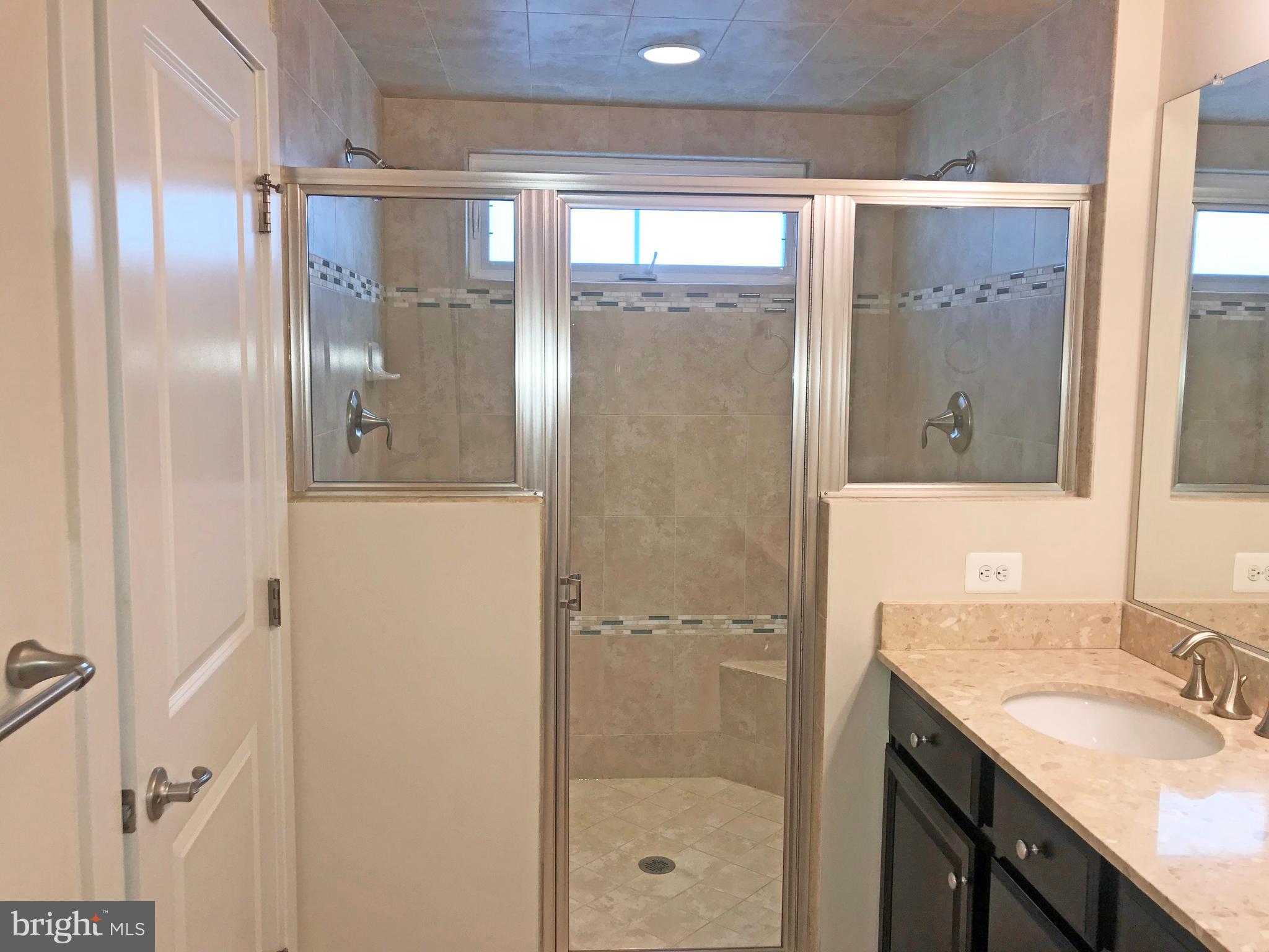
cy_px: 476
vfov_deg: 49.7
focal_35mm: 28
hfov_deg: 63.4
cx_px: 634
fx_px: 1026
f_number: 1.8
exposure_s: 1/49
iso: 20
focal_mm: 3.99
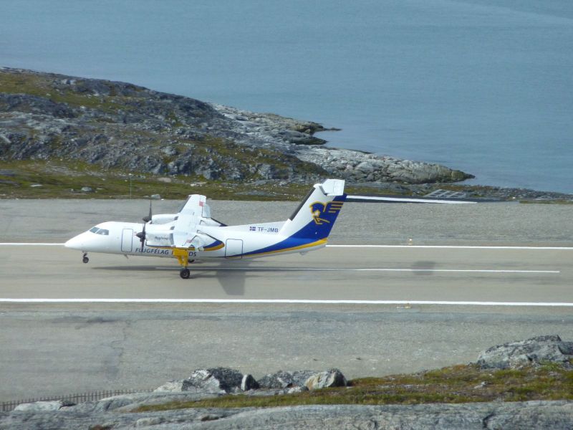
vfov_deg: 5.0
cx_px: 286
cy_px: 215
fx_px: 4966
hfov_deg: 6.6
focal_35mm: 300
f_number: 5.6
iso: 160
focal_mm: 49.2
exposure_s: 1/1000
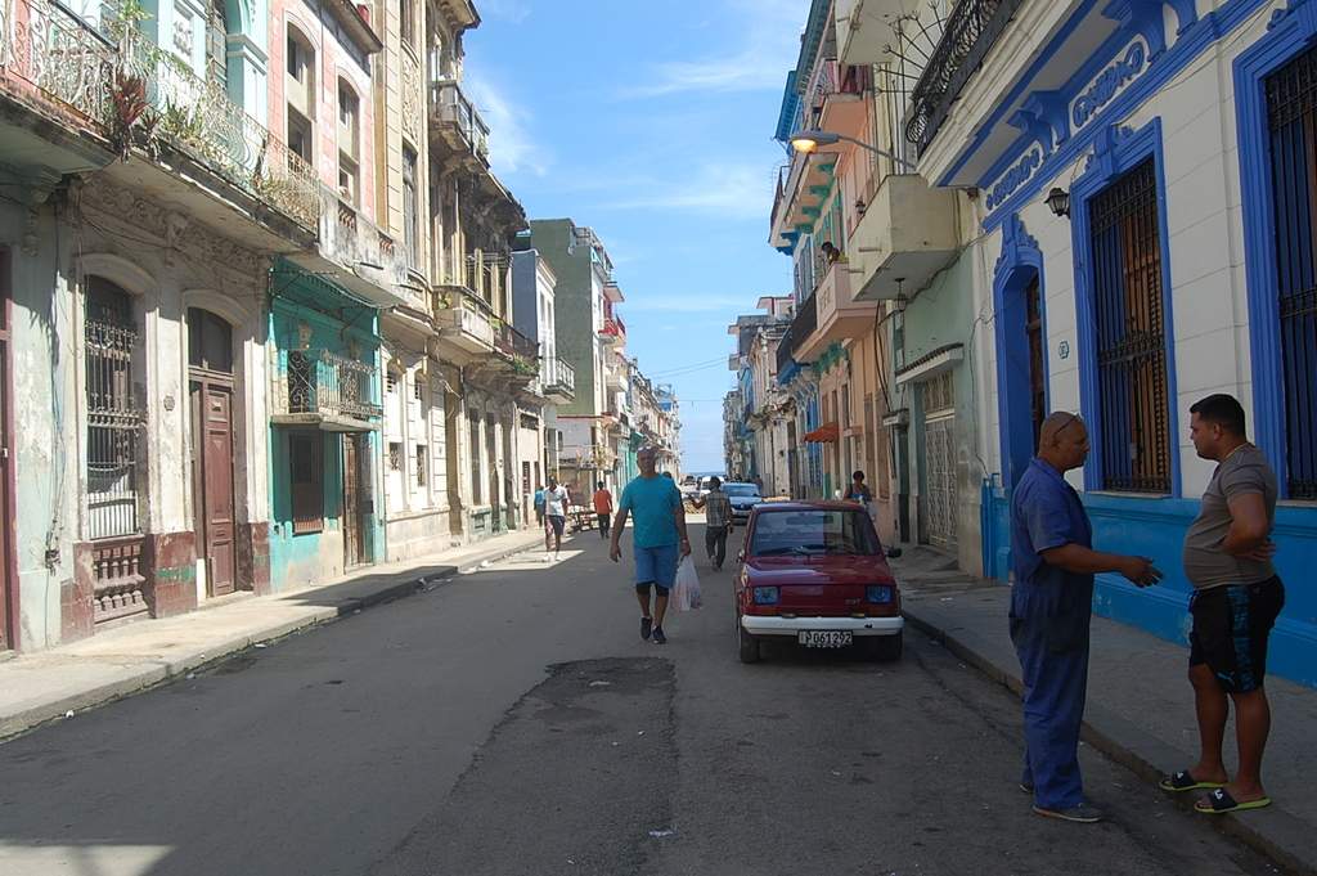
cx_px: 658
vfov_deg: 47.9
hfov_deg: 67.4
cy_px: 438
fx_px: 987
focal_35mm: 27
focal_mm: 18
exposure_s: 1/250
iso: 200
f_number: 8
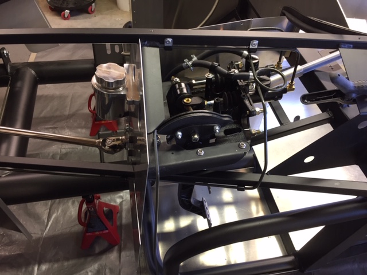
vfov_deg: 48.2
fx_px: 307
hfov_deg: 61.7
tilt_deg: -48.9
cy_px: 138
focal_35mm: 29
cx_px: 184
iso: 100
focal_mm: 4.15
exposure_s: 1/30
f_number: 2.2
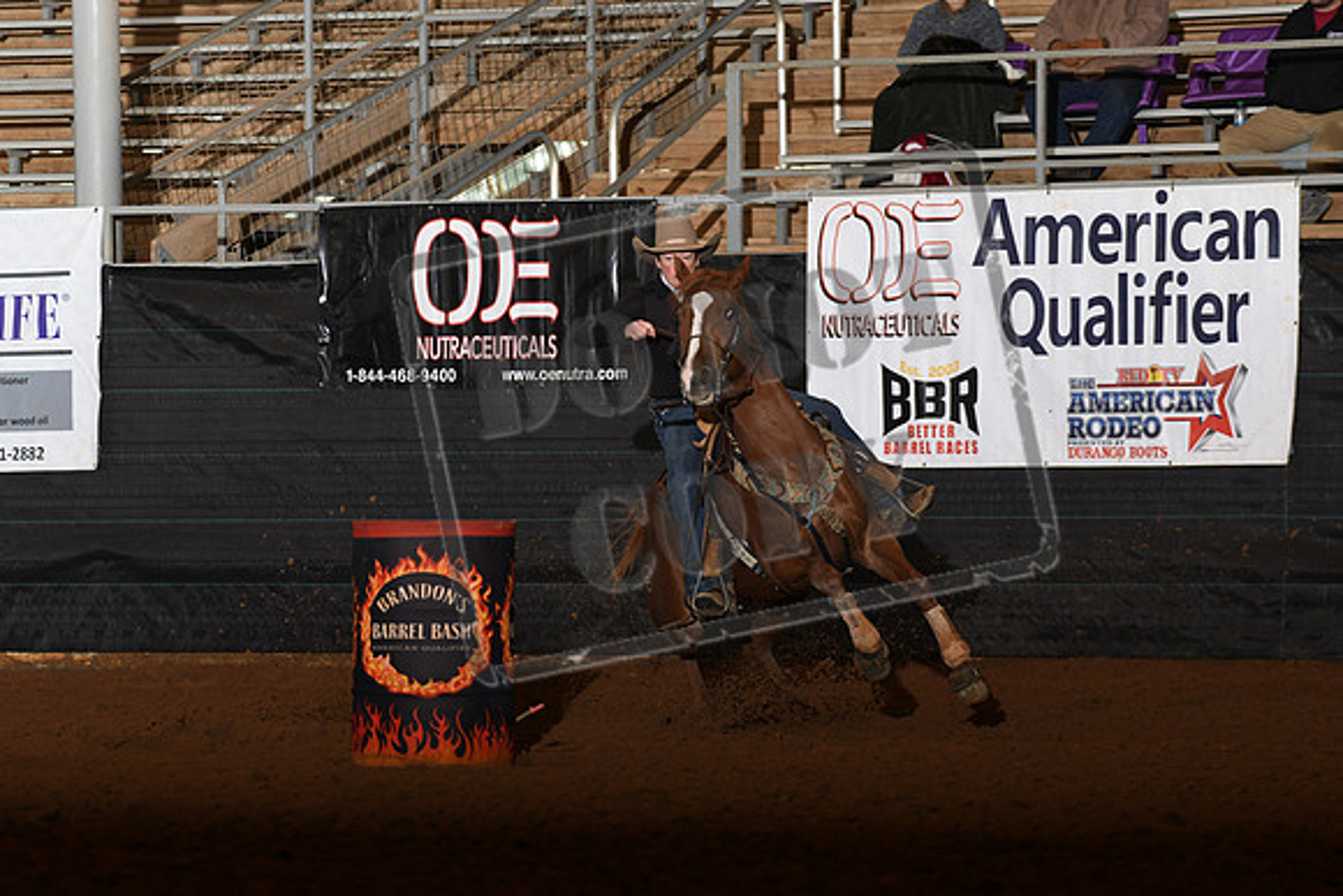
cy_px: 448
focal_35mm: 220
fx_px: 8209
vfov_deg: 6.2
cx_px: 672
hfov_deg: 9.4
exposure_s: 1/250
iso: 1000
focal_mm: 220
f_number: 5.6
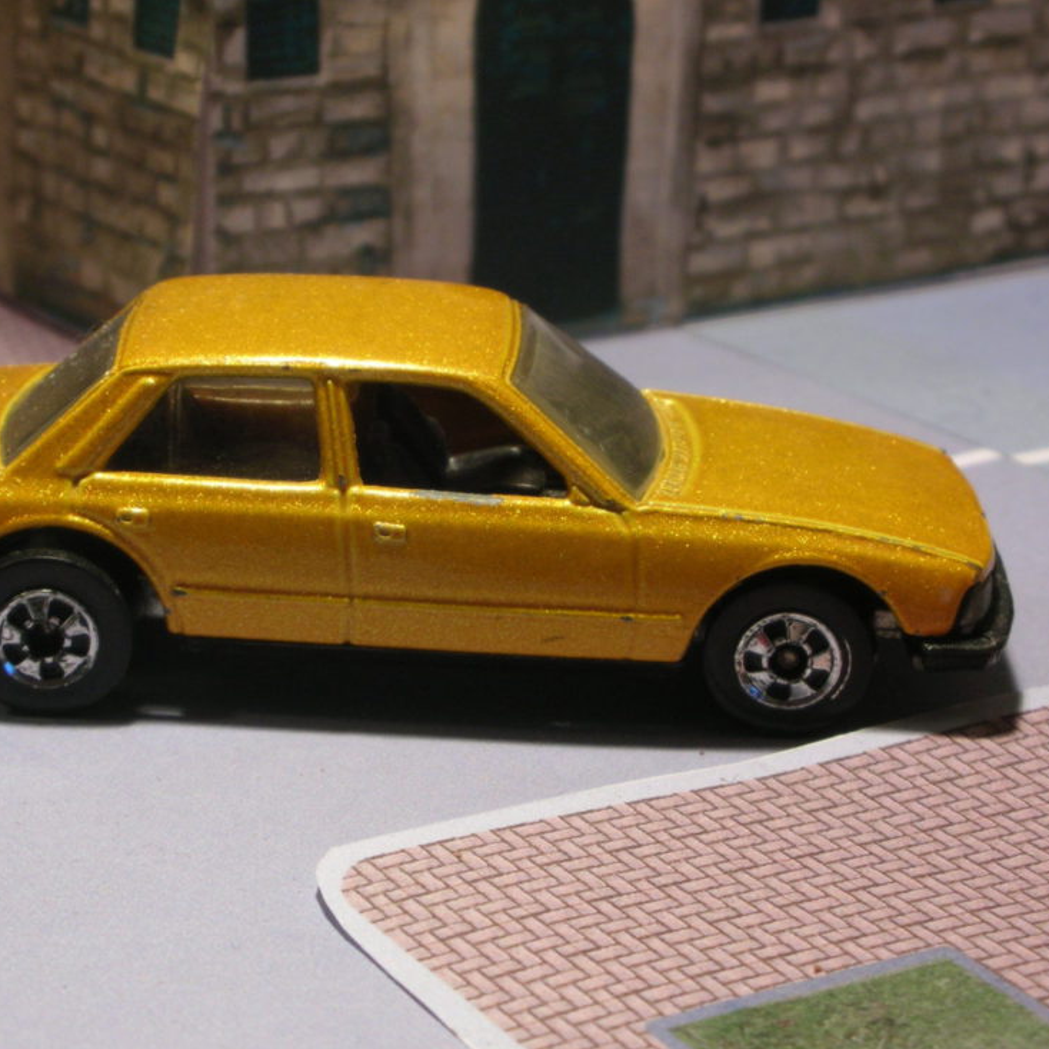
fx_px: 3634
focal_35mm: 106
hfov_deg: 16.4
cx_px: 407
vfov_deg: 16.4
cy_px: 524
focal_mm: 14.3
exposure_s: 1/3.9
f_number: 4.8
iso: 88
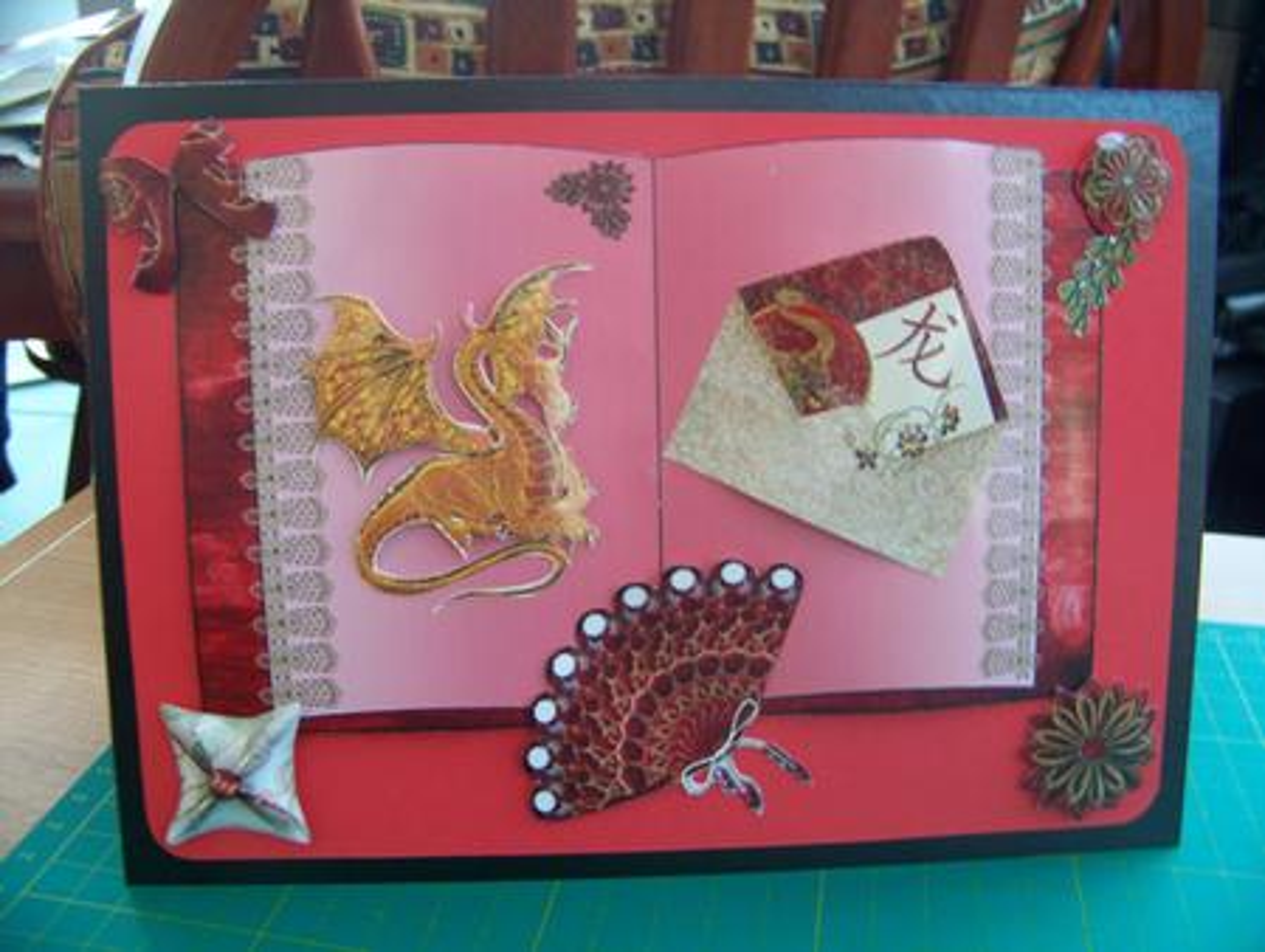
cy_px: 476
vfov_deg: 39.7
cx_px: 632
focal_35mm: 36
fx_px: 1317
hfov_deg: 51.3
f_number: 2.8
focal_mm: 5.85
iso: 68
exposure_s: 1/8
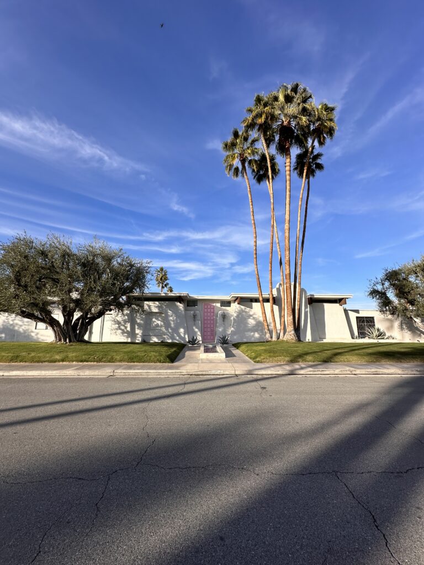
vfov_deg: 102.1
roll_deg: -1.2
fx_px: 229
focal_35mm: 14
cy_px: 282
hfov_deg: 85.7
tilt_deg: +11.8
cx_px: 212
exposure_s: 1/1553
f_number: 2.2
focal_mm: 2.22
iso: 50
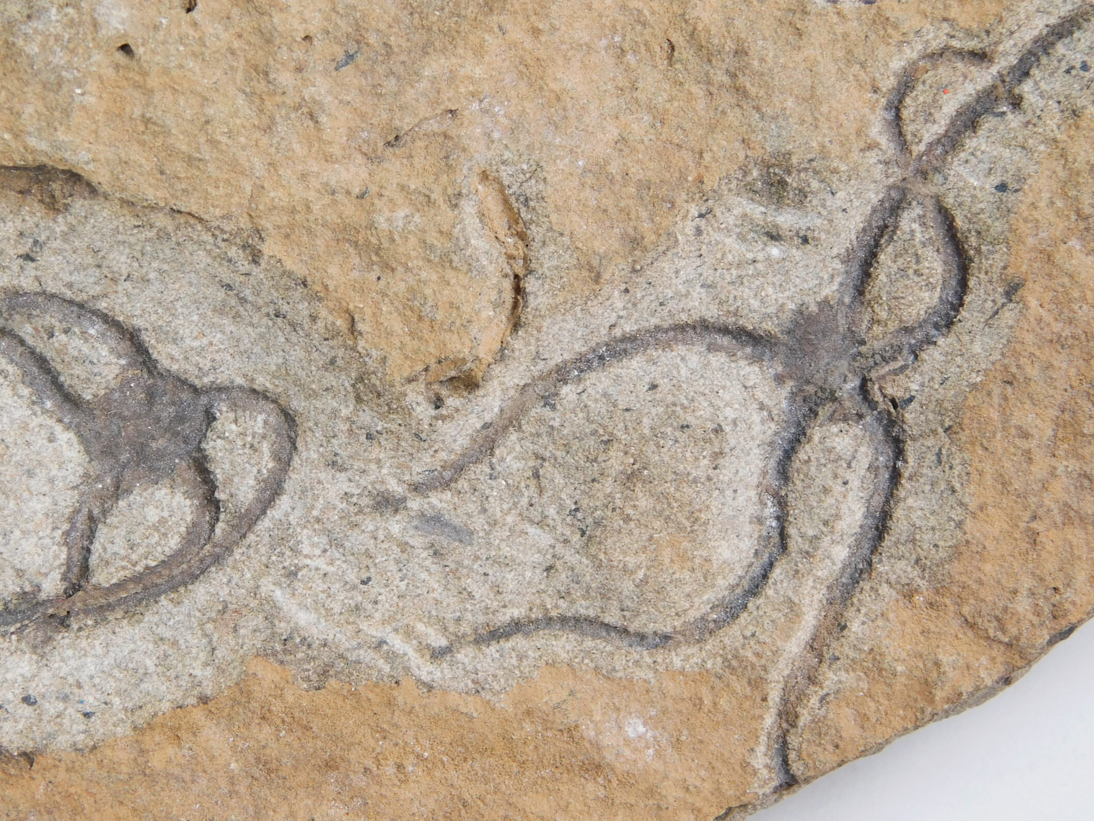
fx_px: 3792
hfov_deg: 16.4
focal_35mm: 120
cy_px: 414
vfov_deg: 12.3
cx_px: 447
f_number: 4.6
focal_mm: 17.6
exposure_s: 1/125
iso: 125
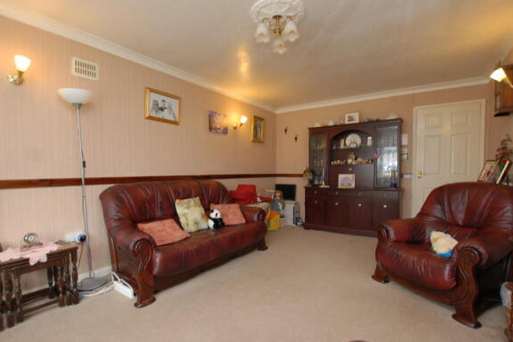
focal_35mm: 17
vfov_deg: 70.4
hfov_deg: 93.3
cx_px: 256
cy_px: 183
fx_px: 242
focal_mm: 10
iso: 100
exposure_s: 1/8
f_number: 4
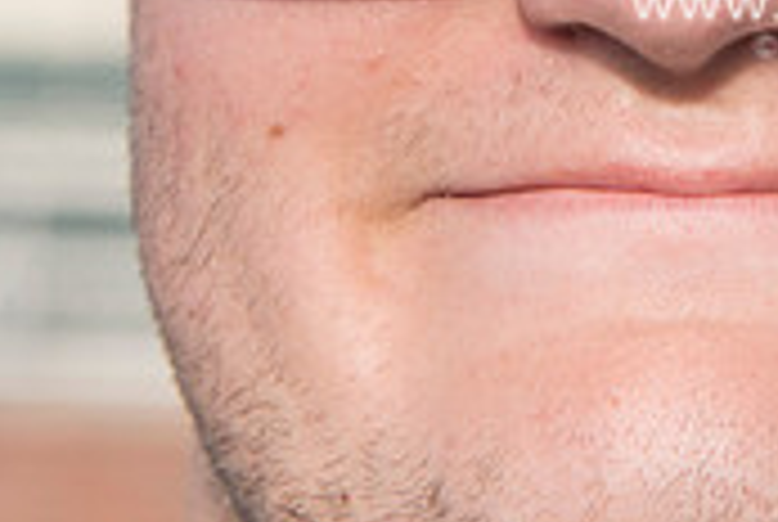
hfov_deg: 11.5
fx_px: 3767
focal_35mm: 174
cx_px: 940
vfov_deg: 7.8
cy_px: -155
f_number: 5.6
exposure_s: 1/4000
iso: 800
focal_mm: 52
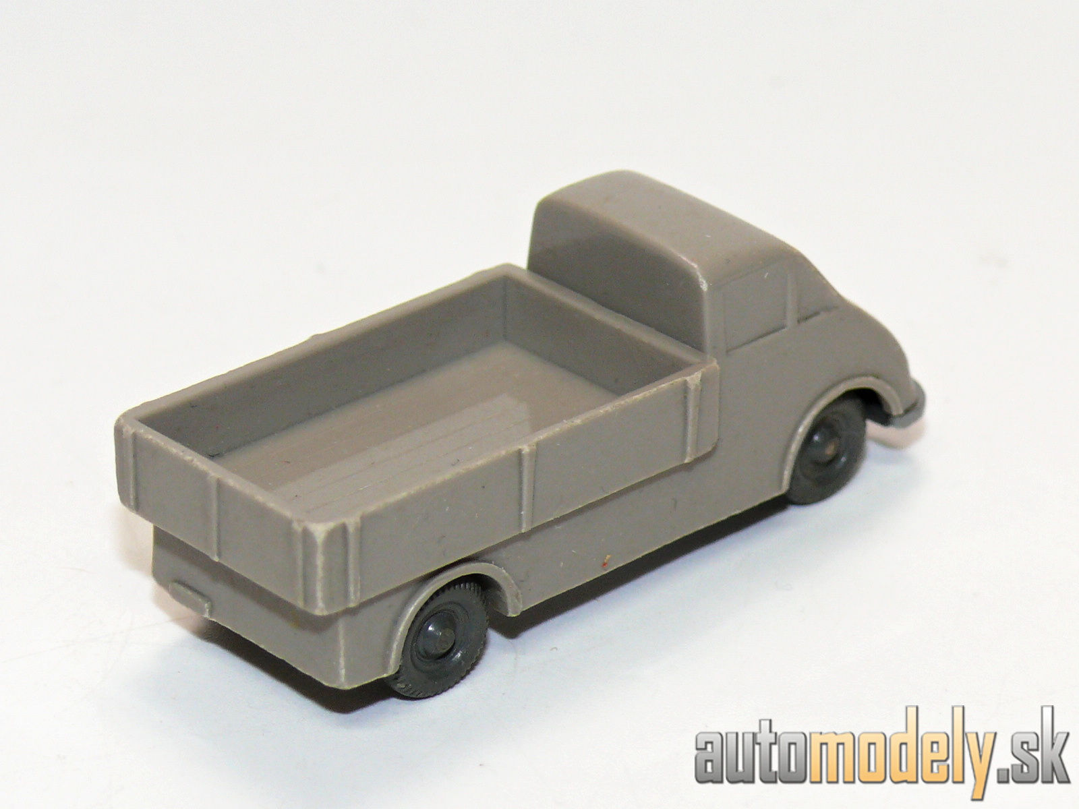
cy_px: 404
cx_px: 540
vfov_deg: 9.5
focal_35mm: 157
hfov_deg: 12.6
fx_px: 4894
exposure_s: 1/30
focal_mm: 18.6
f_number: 4
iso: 100
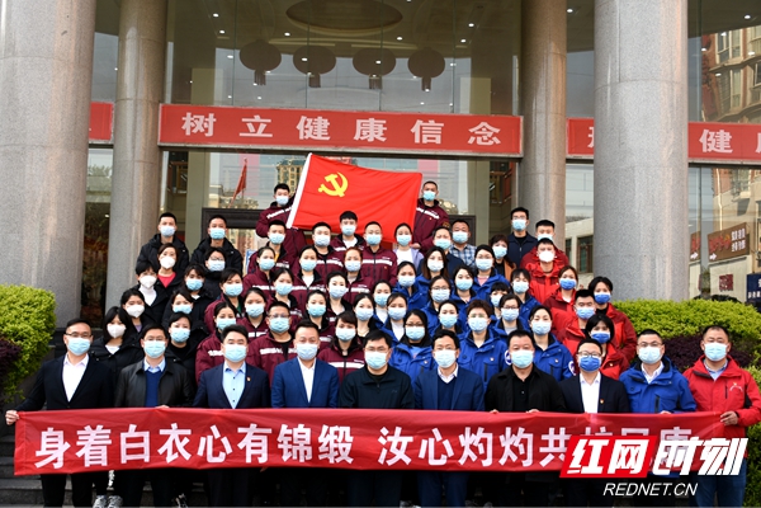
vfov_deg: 33.0
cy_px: 254
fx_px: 856
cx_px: 380
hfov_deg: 47.9
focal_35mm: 40
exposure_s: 1/200
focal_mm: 27
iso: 100
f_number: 4
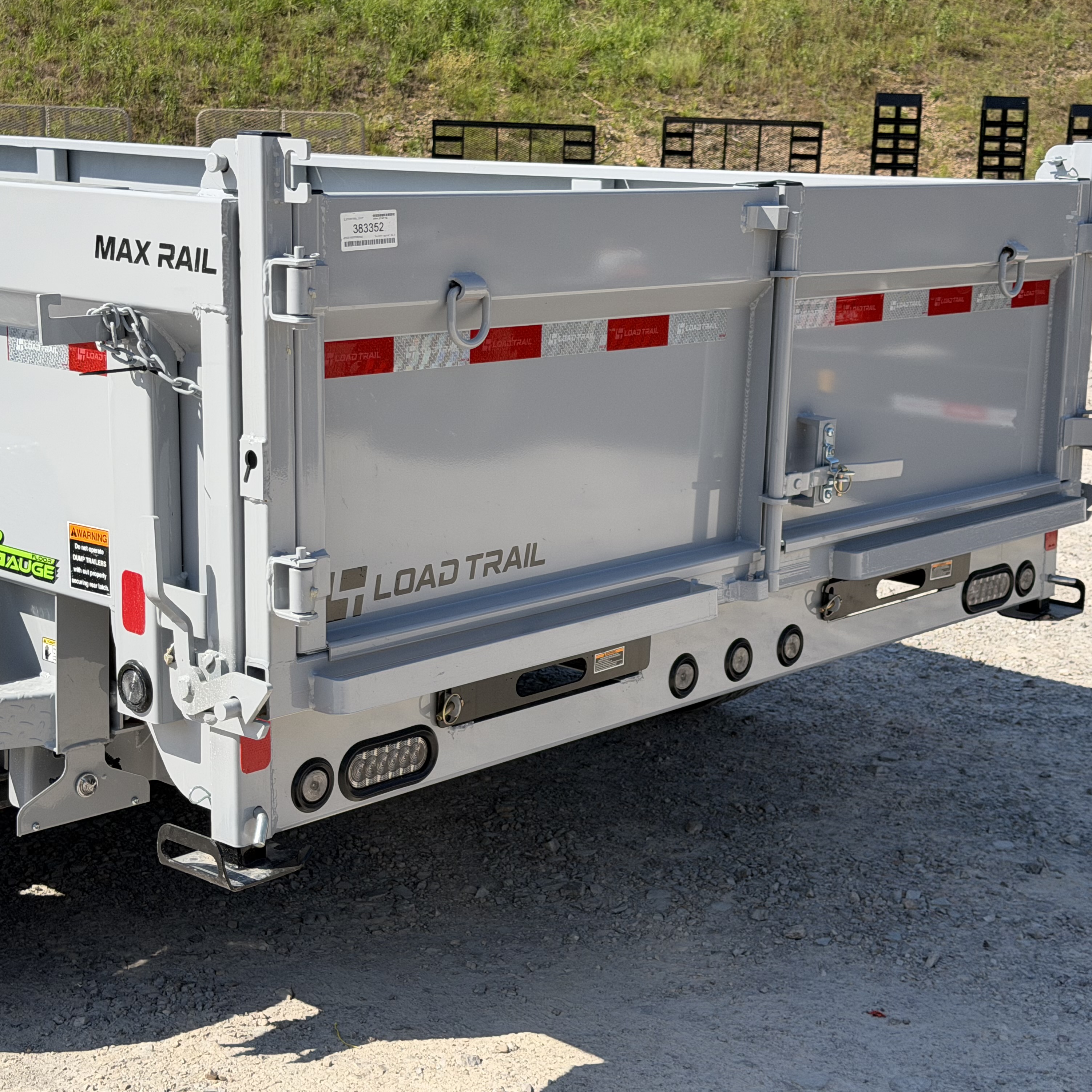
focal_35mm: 57
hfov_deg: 30.0
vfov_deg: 30.0
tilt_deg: -8.2
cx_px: 547
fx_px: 2034
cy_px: 543
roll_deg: -1.2
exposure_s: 1/5208
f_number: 1.78
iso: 80
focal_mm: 6.76
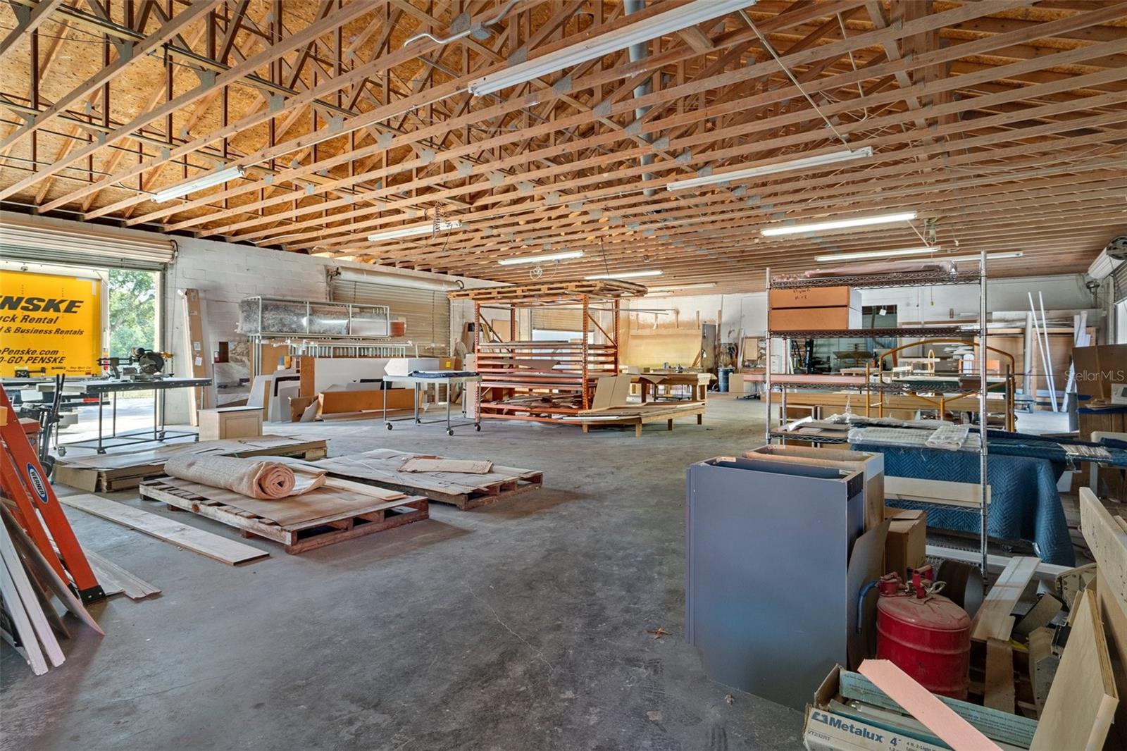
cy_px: 376
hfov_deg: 86.9
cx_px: 564
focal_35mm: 19
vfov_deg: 64.5
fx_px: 595
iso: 640
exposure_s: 1/2.5
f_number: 8
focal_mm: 19
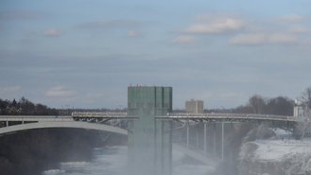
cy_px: 162
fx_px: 1146
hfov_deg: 15.4
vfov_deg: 8.7
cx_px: 241
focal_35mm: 139
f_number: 5
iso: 1000
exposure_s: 1/4000
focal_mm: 78
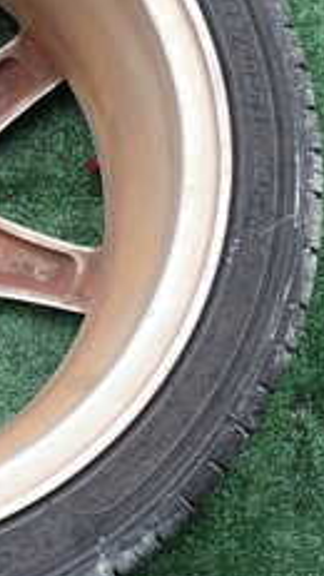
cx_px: -155
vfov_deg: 24.9
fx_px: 1298
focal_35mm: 85
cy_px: 197
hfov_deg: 13.5
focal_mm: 5.4
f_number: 3.2
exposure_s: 1/125
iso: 100
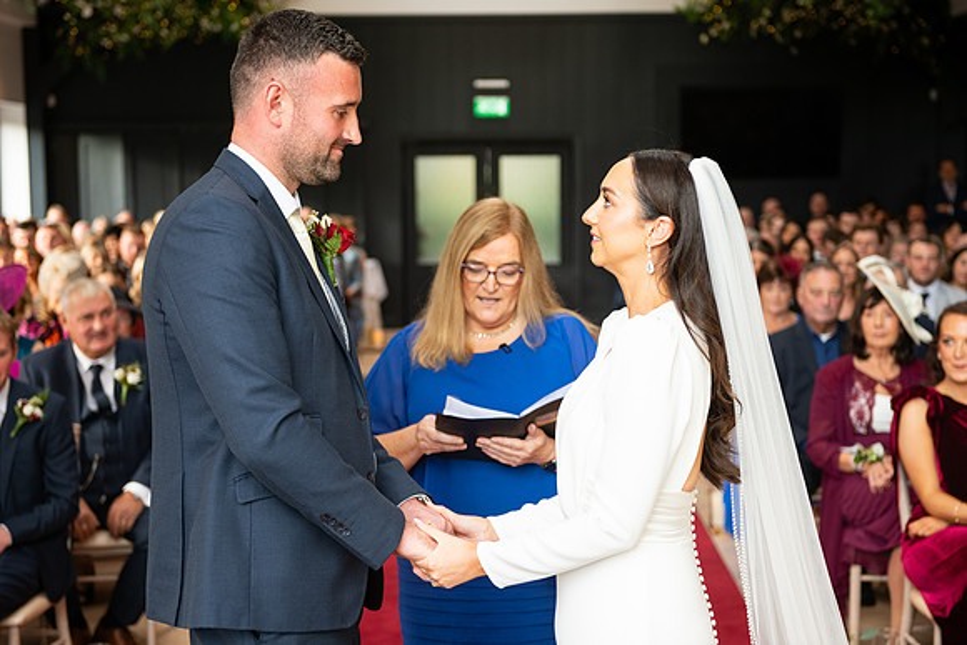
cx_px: 484
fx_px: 1612
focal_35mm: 60
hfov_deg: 33.4
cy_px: 322
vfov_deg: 22.6
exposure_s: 1/160
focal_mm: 60
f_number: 3.5
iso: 640
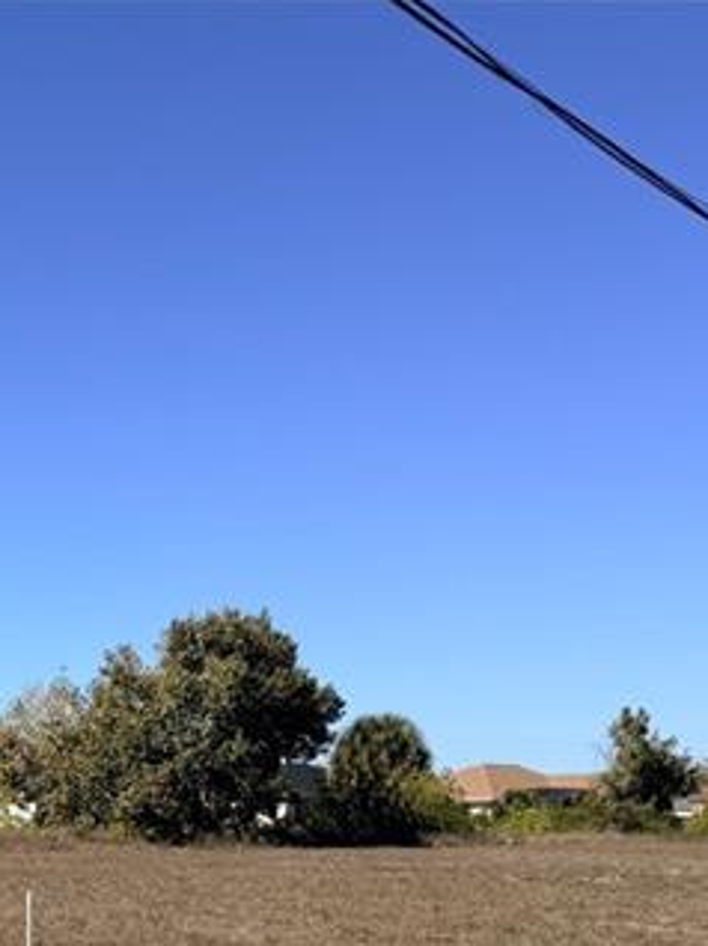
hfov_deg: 24.2
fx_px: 1584
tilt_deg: -9.3
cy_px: 1139
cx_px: 21
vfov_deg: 28.8
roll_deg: -0.3
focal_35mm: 58
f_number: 1.78
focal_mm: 6.76
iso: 80
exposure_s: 1/6173
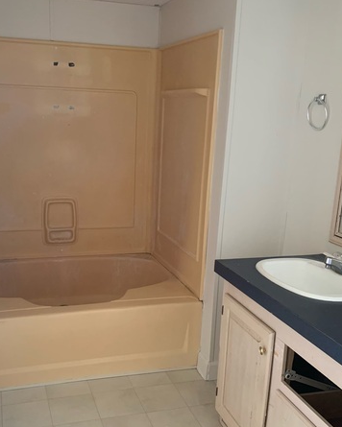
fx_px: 481
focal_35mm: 38
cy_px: 249
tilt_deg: -14.0
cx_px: 150
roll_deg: -1.8
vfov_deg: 47.7
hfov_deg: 39.1
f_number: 1.8
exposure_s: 1/60
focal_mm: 4.25
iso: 250
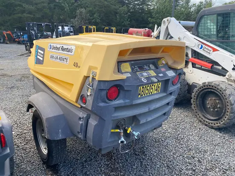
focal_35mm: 26
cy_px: 88
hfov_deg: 67.3
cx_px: 118
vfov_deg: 53.1
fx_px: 177
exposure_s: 1/352
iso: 32
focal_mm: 4.25
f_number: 1.8
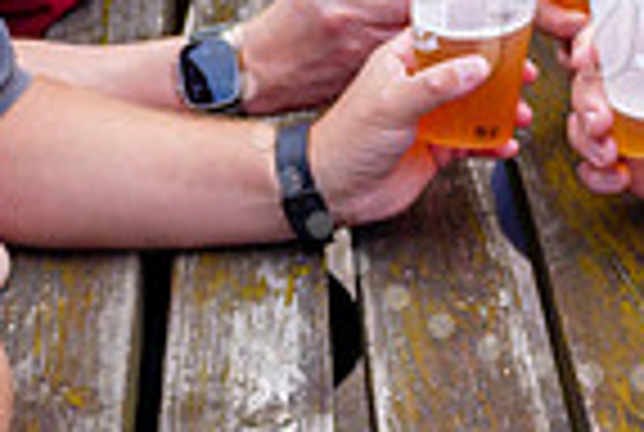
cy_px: -47
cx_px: 644
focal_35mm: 122
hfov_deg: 16.4
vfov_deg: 11.1
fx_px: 2187
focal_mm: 14
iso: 200
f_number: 2.5
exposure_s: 1/1600
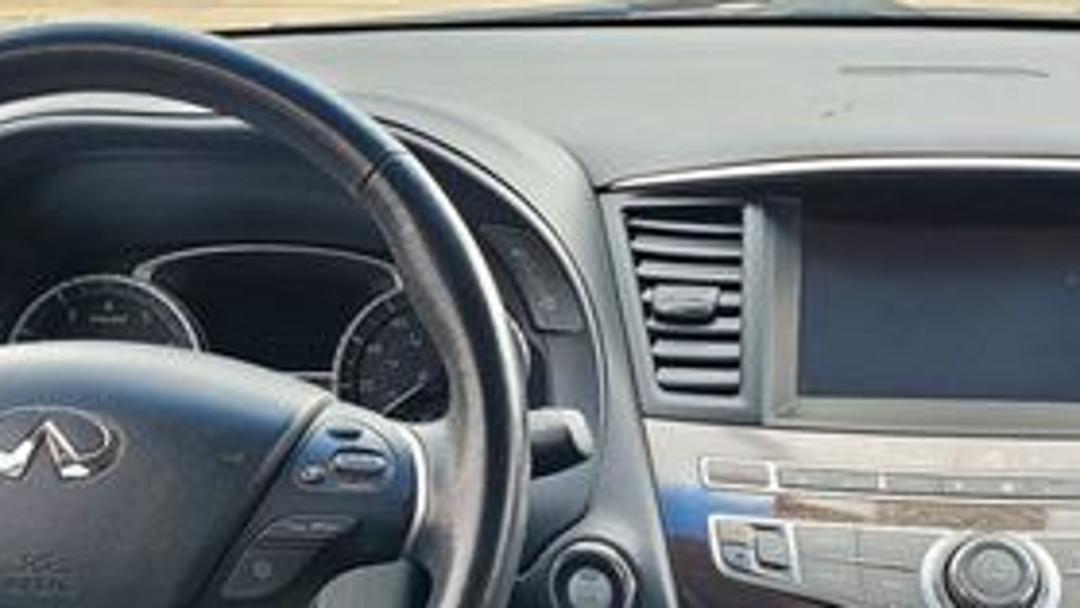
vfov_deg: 18.2
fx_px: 1862
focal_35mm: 65
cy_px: 550
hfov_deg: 32.3
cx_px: 585
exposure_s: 1/85
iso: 125
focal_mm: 4.3
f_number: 2.4
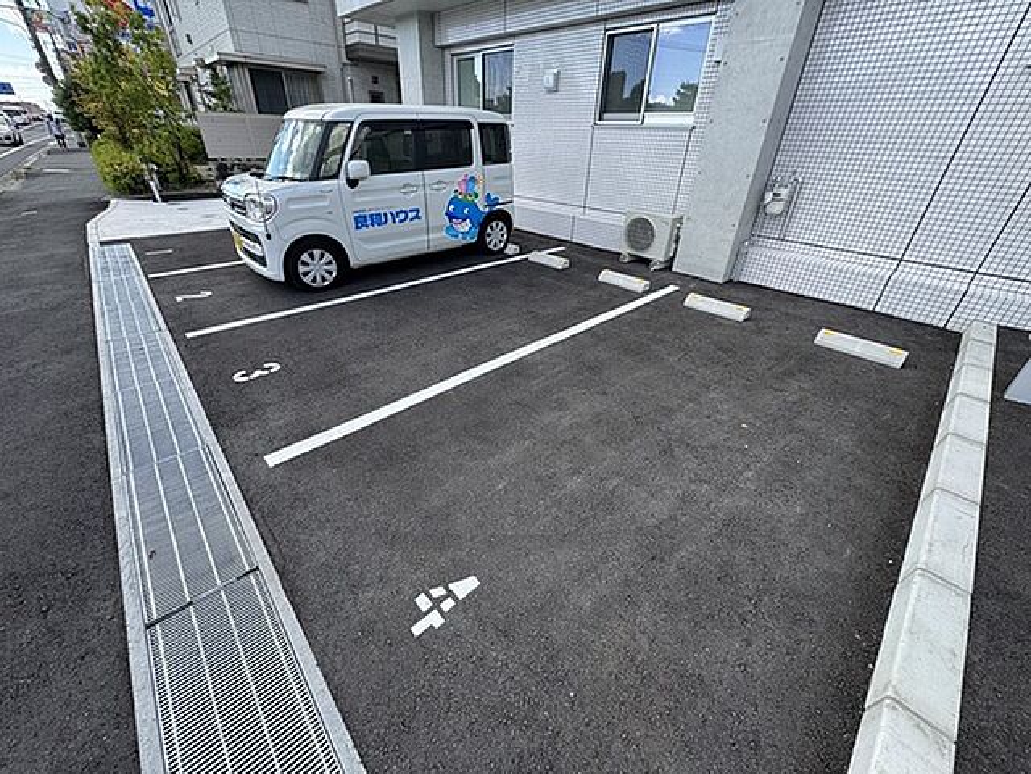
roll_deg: -1.3
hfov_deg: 102.1
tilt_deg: -31.3
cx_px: 516
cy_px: 387
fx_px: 417
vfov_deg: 85.7
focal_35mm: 14
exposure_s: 1/282
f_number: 2.2
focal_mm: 2.22
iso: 40
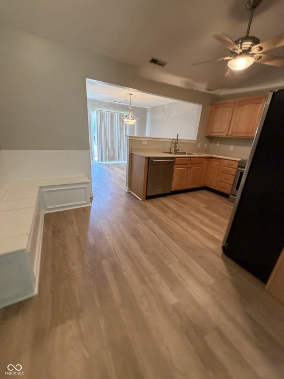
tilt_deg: -19.3
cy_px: 190
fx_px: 153
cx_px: 142
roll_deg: -1.1
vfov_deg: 102.1
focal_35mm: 14
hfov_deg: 85.7
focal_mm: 2.22
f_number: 2.2
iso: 320
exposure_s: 1/63
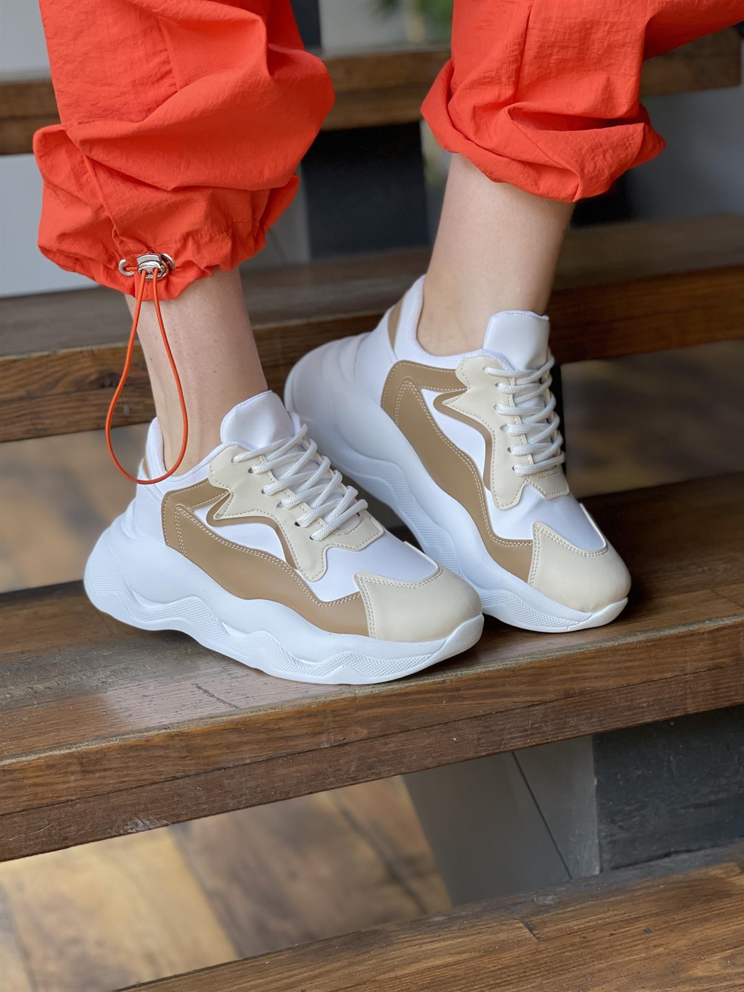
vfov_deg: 30.3
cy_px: 496
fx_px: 1834
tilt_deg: -14.7
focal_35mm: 64
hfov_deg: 22.9
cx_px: 372
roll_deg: +3.7
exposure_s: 1/121
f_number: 2.2
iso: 100
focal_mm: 7.5
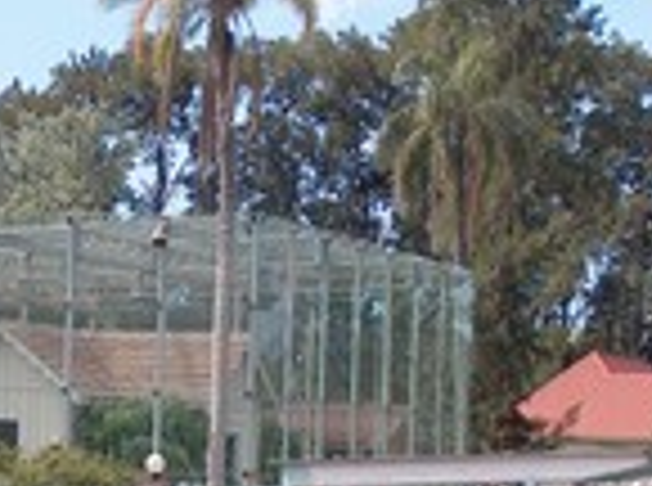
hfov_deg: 14.0
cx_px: 112
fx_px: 2630
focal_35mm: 140
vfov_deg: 10.5
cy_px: 436
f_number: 4.09
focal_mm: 10.64
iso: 100
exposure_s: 1/538
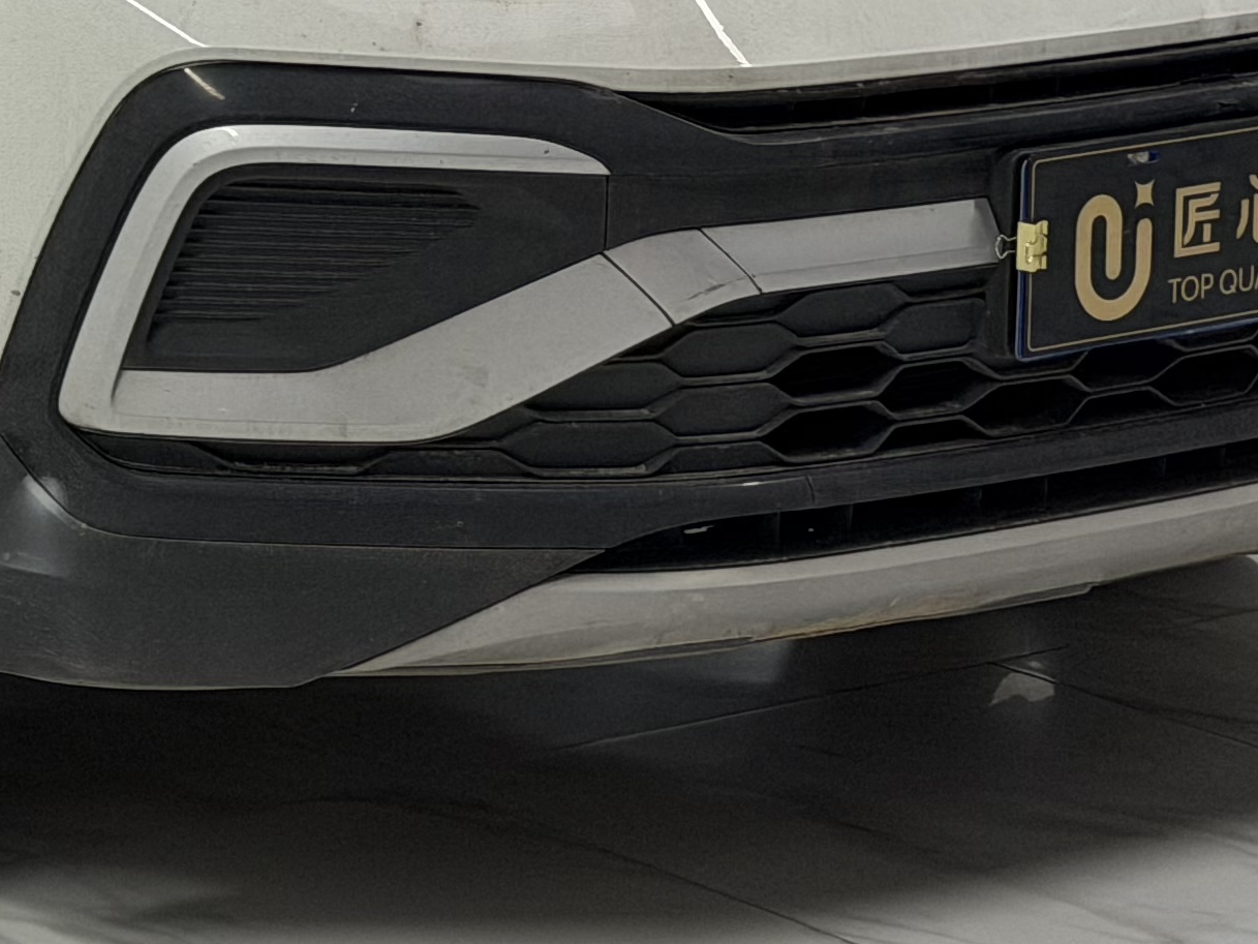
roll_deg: -1.0
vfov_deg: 9.2
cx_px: -105
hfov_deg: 12.2
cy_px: -279
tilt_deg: -7.0
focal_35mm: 159
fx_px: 5779
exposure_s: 1/99
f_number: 1.78
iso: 80
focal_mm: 6.76
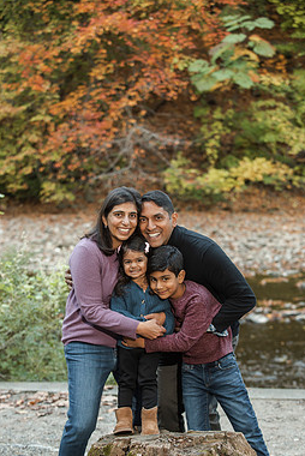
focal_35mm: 97
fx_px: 1230
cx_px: 146
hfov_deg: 14.1
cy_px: 265
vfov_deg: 21.0
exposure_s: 1/125
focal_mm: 82
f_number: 4
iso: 640
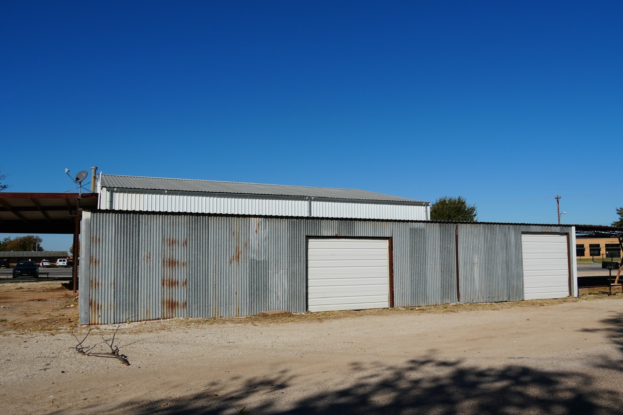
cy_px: 215
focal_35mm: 30
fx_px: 519
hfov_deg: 61.9
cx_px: 331
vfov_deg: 43.6
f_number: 10
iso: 100
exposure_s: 1/400
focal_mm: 18
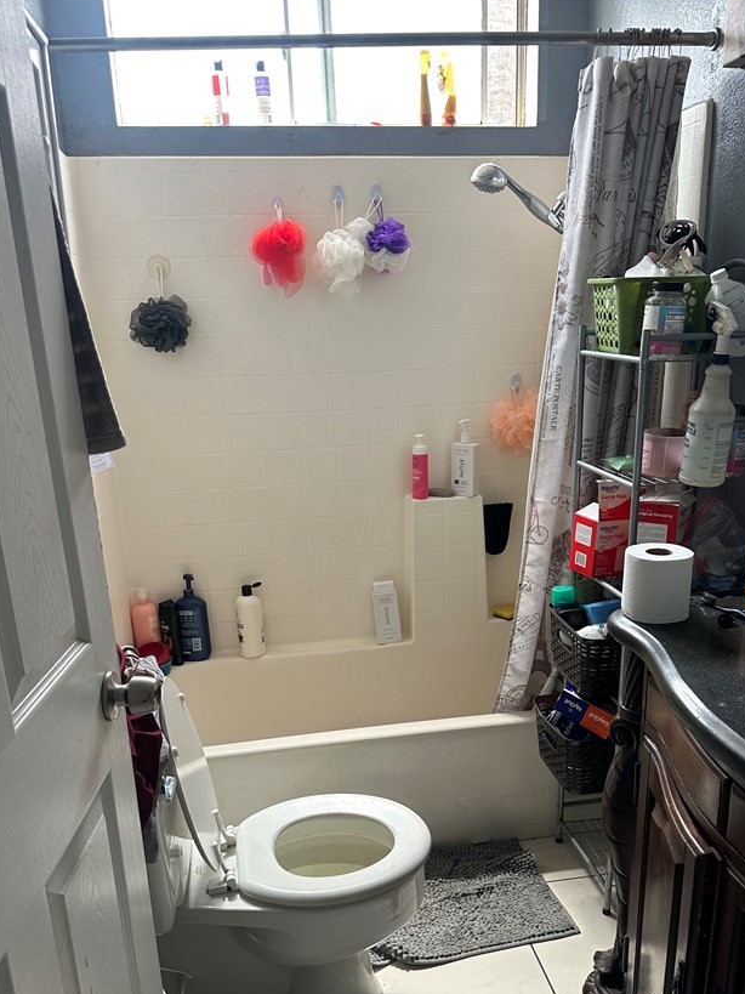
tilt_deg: -19.4
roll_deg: -0.8
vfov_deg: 59.3
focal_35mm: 30
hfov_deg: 46.7
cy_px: 613
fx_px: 861
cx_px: 403
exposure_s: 1/121
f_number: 1.78
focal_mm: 6.86
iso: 125
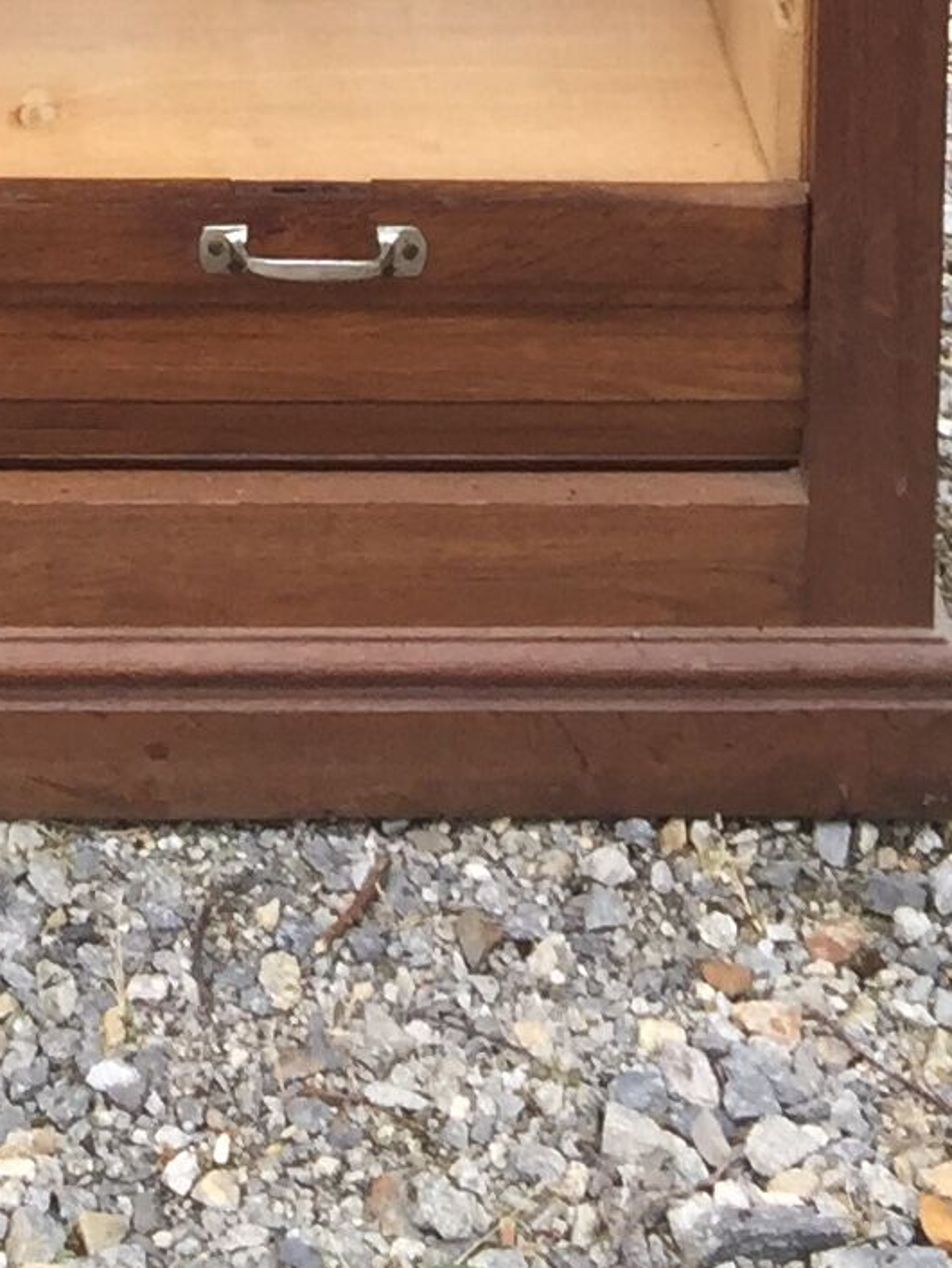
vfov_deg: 12.3
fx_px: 4911
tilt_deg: -16.3
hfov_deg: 10.8
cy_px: -1566
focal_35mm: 134
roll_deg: -0.3
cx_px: -239
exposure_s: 1/291
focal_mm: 4.15
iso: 32
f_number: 2.2
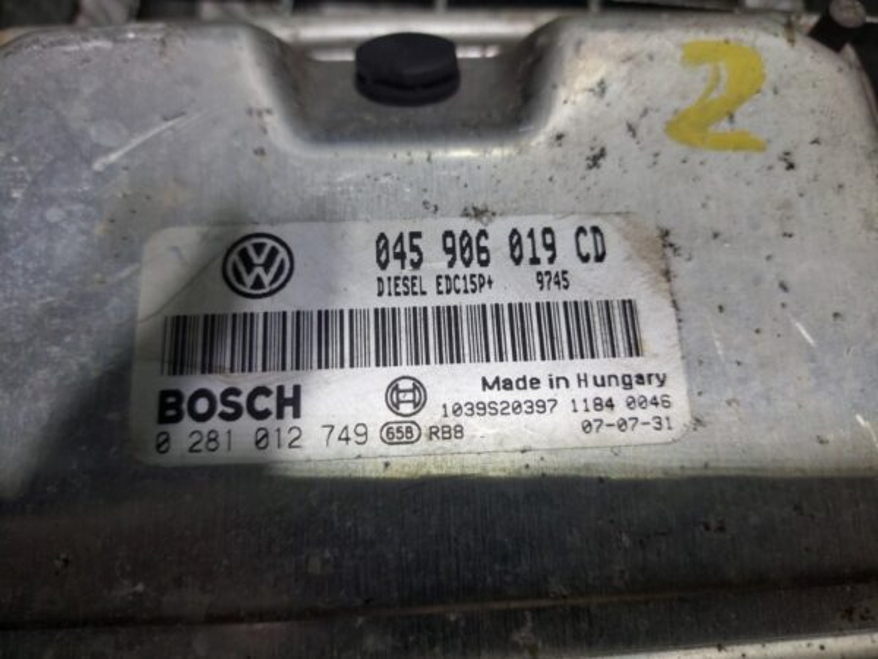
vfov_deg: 54.9
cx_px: 439
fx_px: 634
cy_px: 330
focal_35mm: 25
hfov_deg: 69.4
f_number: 1.8
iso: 40
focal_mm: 5.23
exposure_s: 1/50
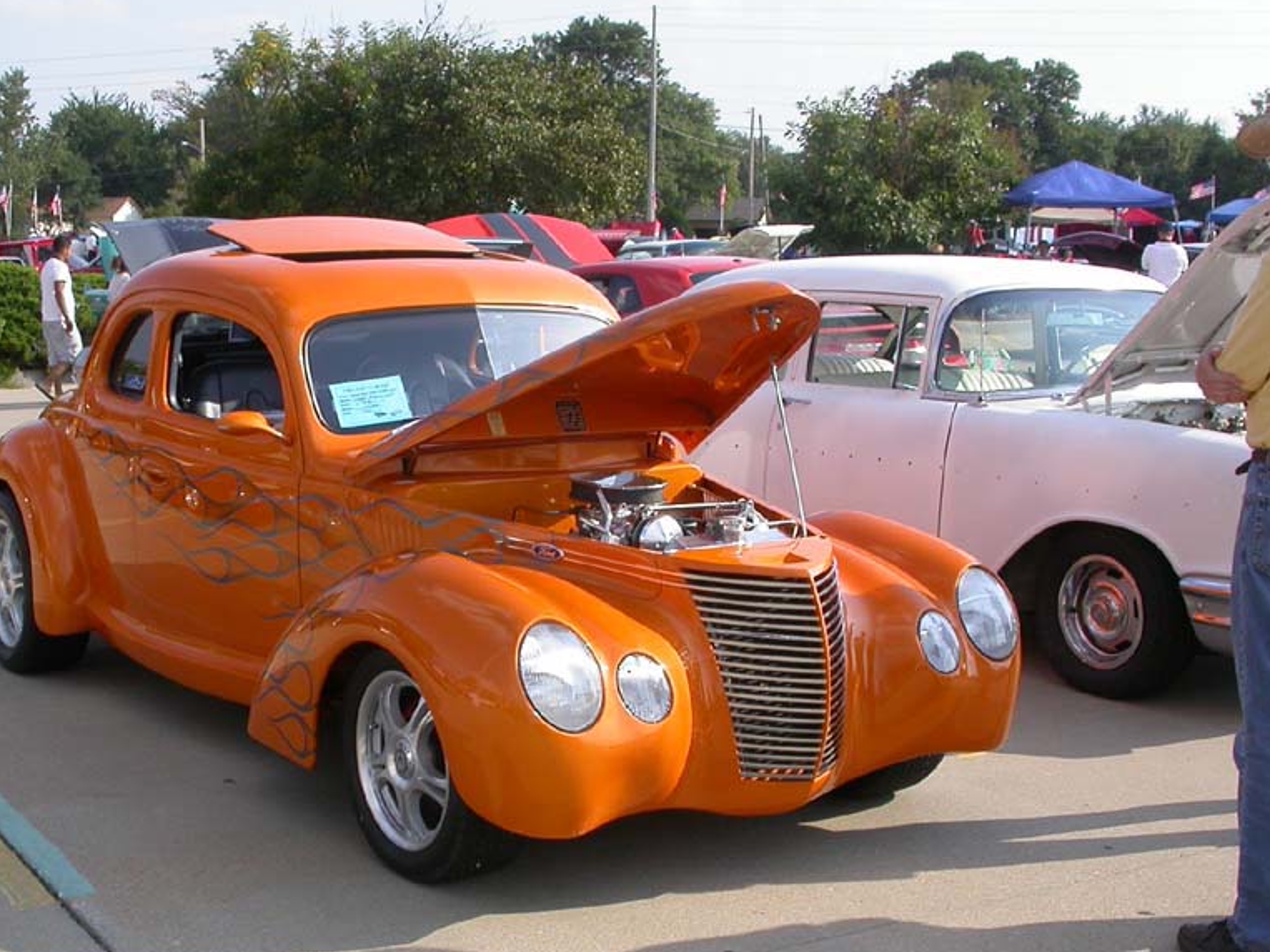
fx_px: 1871
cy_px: 564
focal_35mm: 51
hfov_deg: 37.2
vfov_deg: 28.5
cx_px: 449
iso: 100
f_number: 6.7
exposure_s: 1/251
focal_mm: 7.85
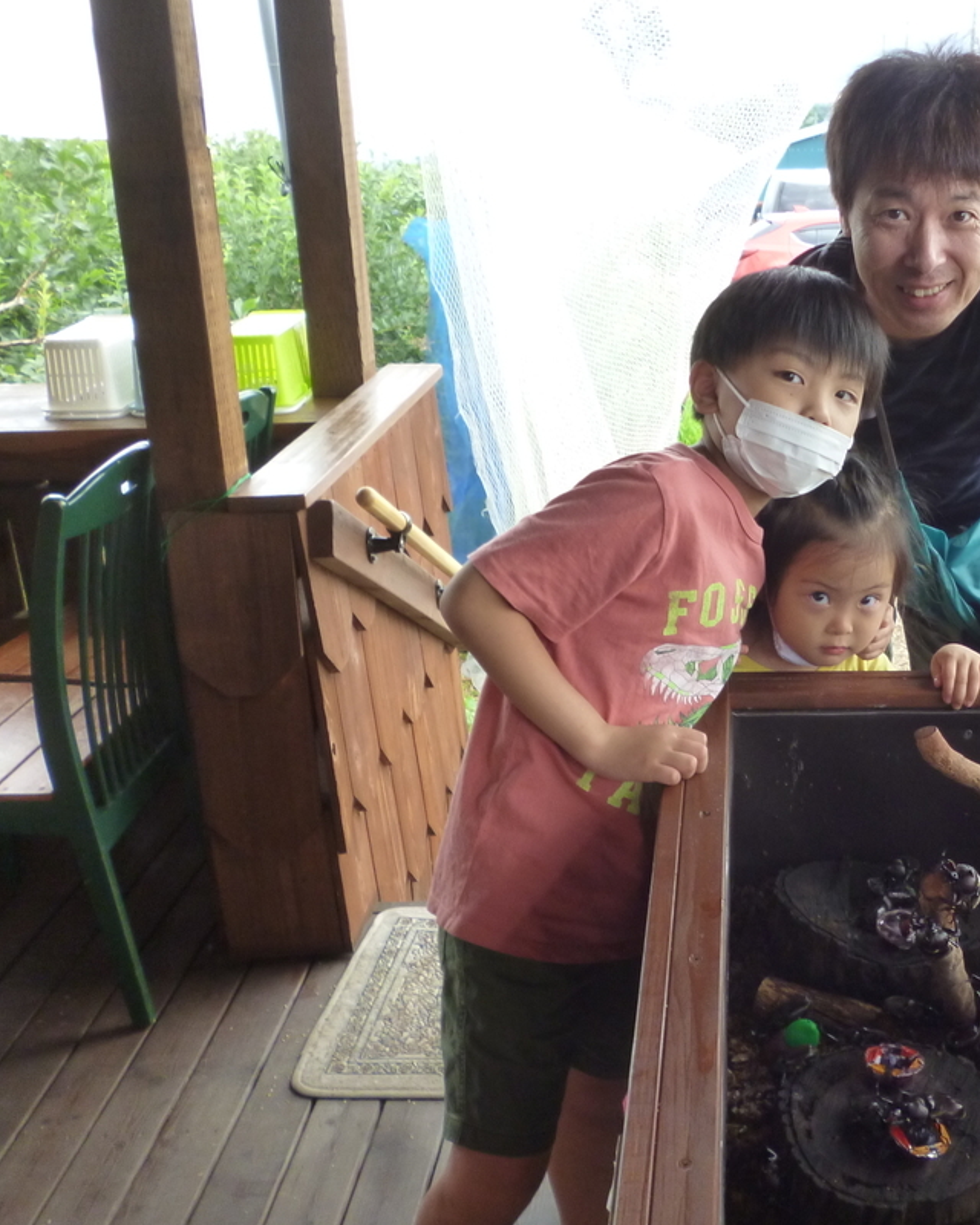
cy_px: 614
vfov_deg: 44.8
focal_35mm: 41
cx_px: 839
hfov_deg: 34.9
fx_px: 1486
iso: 200
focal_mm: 5
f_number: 3.1
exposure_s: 1/60
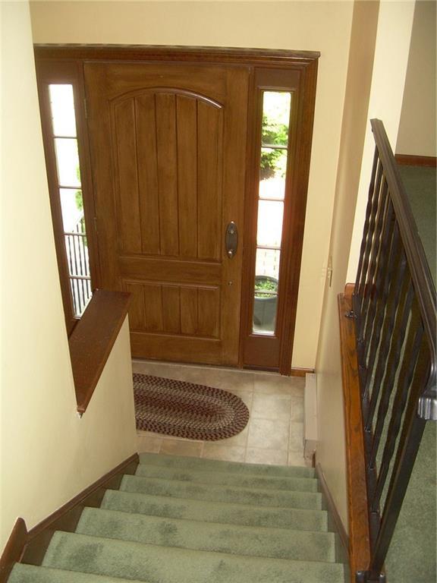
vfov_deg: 49.0
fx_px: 640
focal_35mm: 38
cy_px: 292
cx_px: 218
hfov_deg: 37.7
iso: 168
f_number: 2.8
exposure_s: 1/60
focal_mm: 6.3
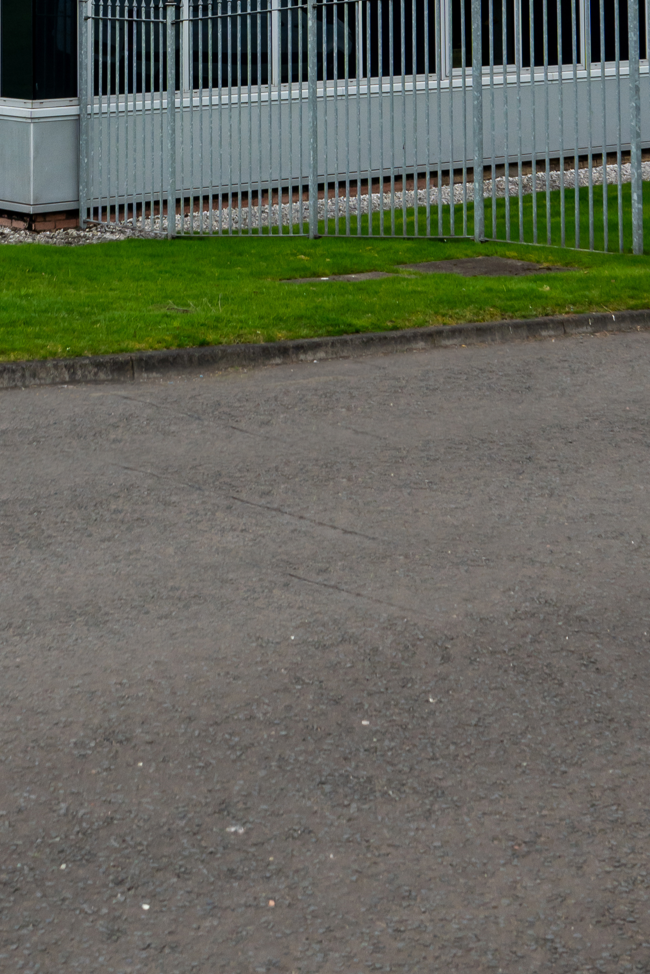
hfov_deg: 16.8
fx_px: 2193
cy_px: -223
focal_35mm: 81
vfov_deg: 22.8
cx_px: 196
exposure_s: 1/160
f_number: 11
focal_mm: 29
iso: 320
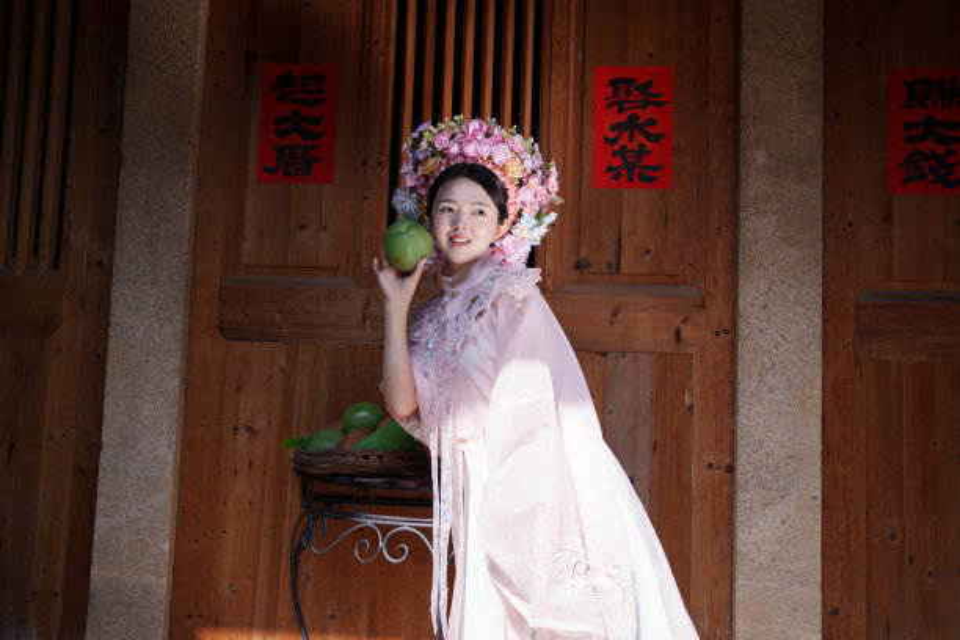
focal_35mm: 35
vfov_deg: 37.9
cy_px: 320
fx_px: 933
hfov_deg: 54.4
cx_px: 480
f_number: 4
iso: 100
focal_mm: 35
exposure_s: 1/400
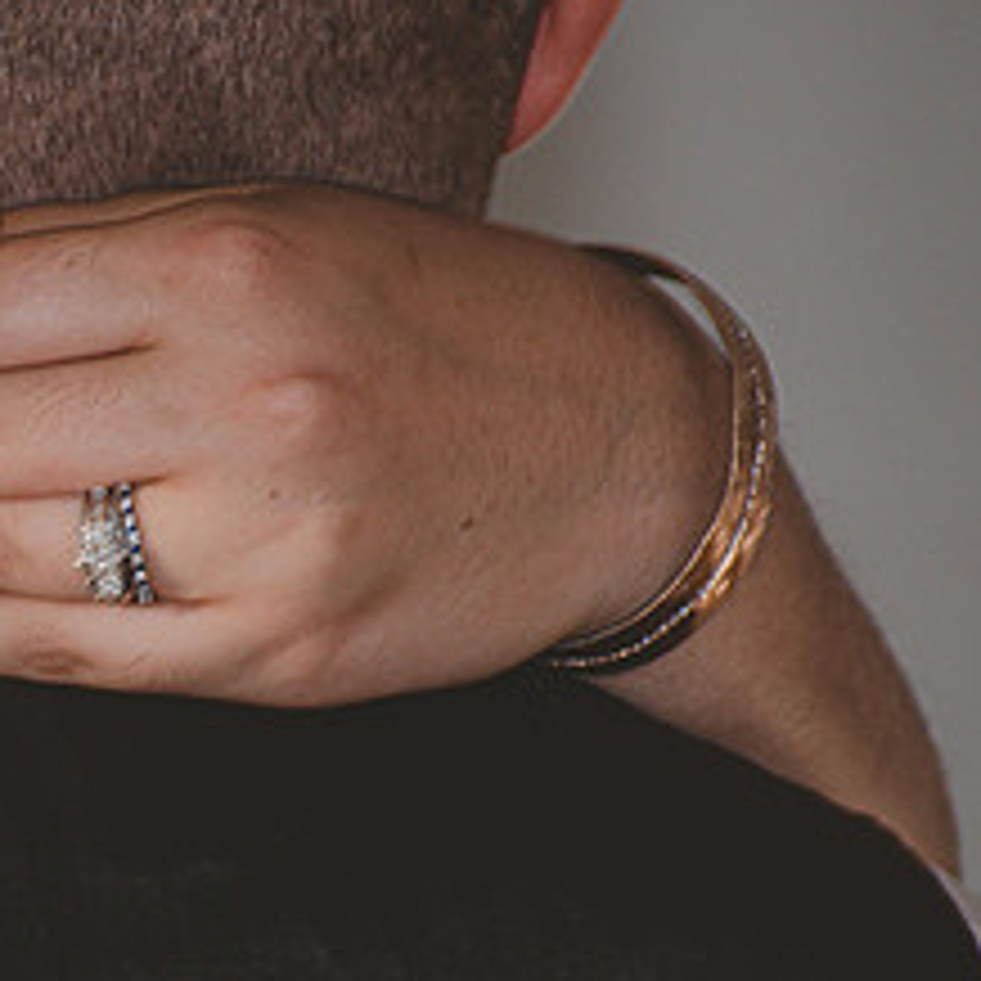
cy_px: 776
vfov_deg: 1.7
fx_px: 32704
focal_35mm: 1020
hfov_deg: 1.7
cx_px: -112
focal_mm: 300
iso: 250
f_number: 6.3
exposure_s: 1/125
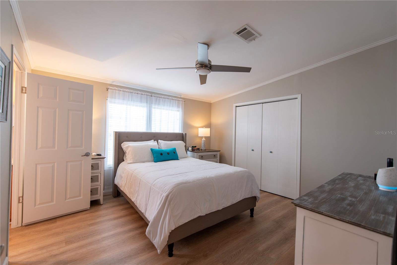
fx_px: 165
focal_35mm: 15
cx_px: 198
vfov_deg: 77.3
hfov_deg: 100.4
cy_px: 132
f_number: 3.2
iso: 100
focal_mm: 15
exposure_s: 1/40
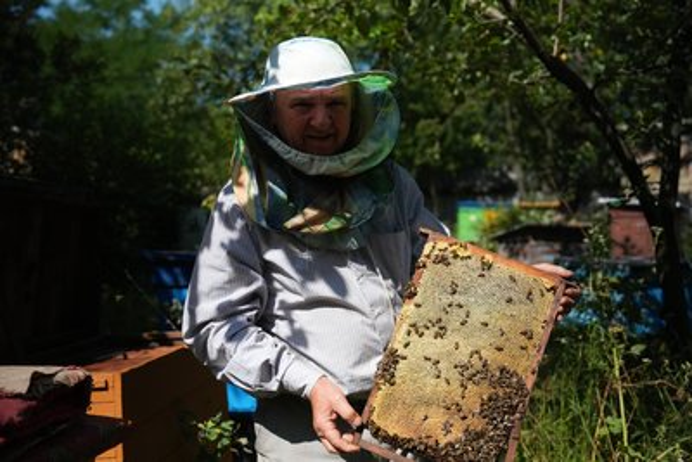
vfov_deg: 37.9
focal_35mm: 35
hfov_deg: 54.4
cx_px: 346
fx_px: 673
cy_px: 231
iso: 1600
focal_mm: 35
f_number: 2.8
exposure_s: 1/160
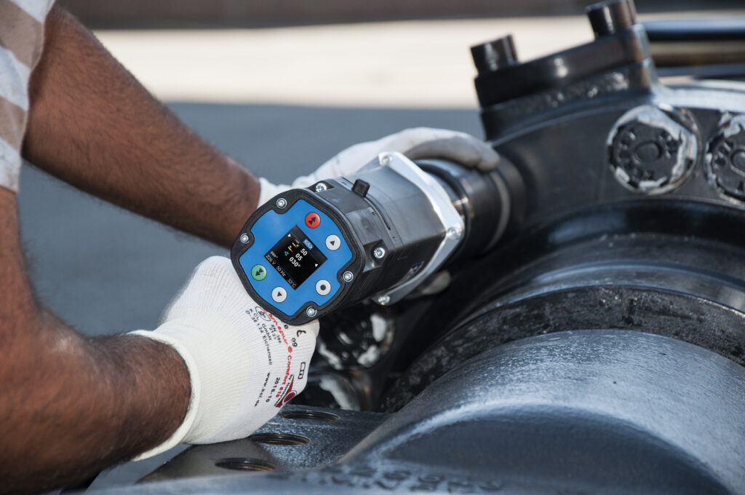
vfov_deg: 8.7
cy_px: 248
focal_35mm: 158
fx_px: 3255
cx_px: 372
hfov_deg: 13.1
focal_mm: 105
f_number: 5.6
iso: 200
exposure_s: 1/200
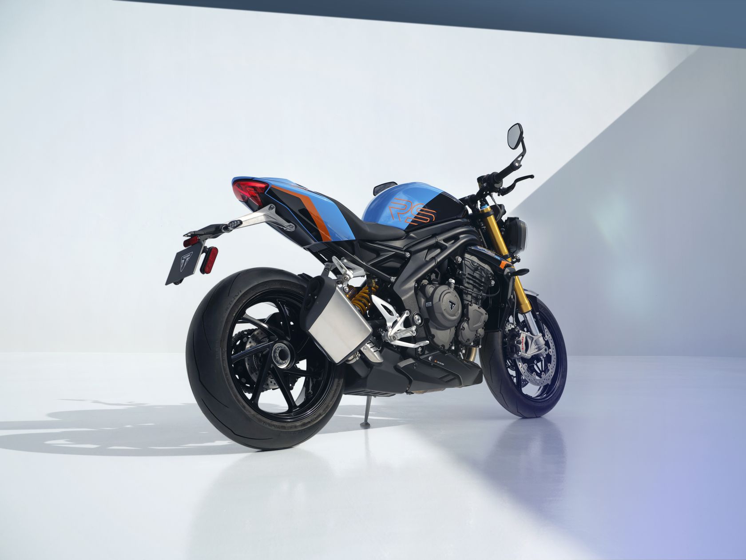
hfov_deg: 46.8
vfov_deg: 36.0
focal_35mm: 40
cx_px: 373
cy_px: 280
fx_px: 862
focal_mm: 50
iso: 100
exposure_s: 1/100
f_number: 9
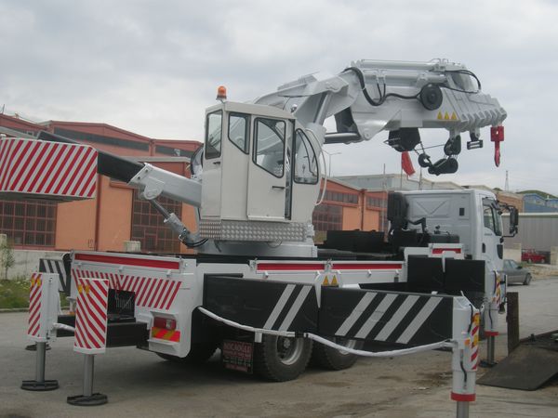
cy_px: 209
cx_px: 279
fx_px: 725
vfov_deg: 32.2
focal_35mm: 45
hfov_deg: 42.1
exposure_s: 1/137
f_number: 8.8
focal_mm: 9.6
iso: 64
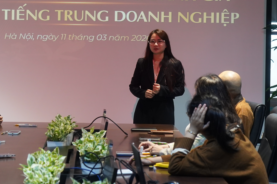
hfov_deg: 16.1
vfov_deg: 10.8
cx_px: 74
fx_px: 977
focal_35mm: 127
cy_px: 43
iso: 1600
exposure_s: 1/125
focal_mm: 49
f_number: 4
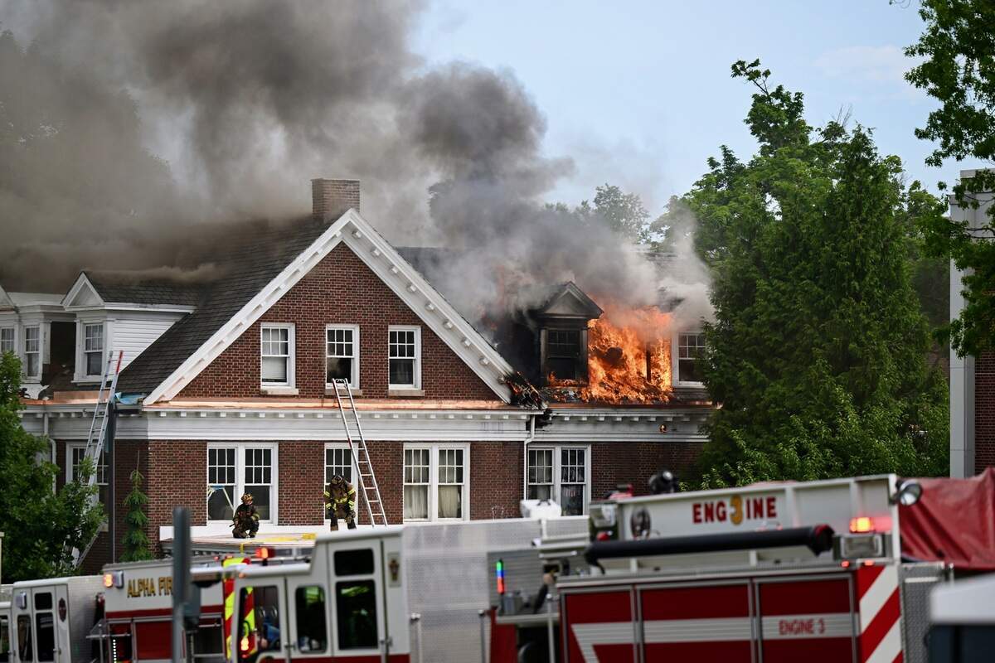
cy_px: 332
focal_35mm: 150
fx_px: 4146
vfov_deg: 9.1
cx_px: 498
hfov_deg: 13.7
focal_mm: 150
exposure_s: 1/1600
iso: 200
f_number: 3.2
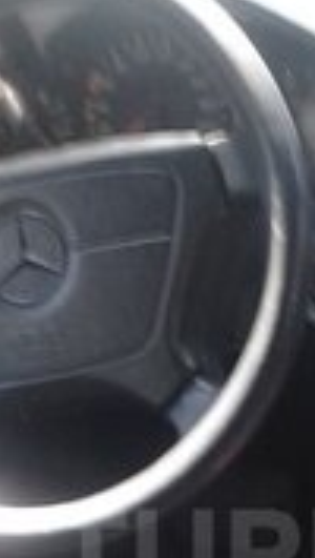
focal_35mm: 126
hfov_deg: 9.5
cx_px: 378
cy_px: 556
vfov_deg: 16.7
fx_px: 1865
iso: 50
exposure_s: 1/33
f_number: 2.2
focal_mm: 3.3
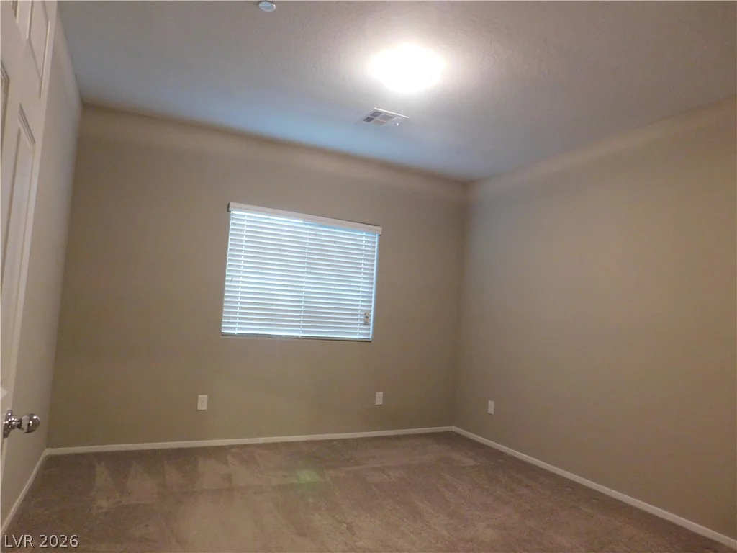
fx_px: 490
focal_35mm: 23
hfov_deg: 73.9
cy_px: 276
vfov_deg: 58.9
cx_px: 368
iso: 400
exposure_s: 1/13
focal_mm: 4
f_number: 3
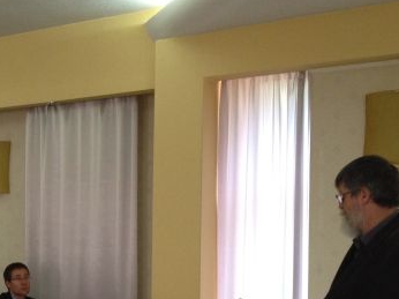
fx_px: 933
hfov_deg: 23.1
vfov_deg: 17.9
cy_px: 278
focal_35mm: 81
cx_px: -8
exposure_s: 1/20
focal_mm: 4.28
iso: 200
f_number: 2.4
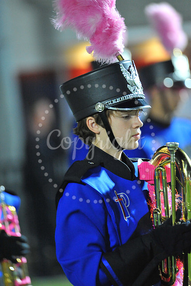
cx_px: 96
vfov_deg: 3.8
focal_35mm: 550
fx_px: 4382
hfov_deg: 2.5
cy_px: 143
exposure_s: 1/160
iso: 5000
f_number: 6.3
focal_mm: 550
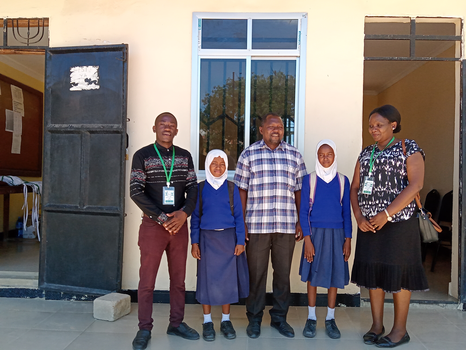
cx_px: 233
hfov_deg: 63.4
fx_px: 377
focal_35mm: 28
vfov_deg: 49.7
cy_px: 175
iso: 115
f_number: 2.2
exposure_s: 1/344
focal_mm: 3.37
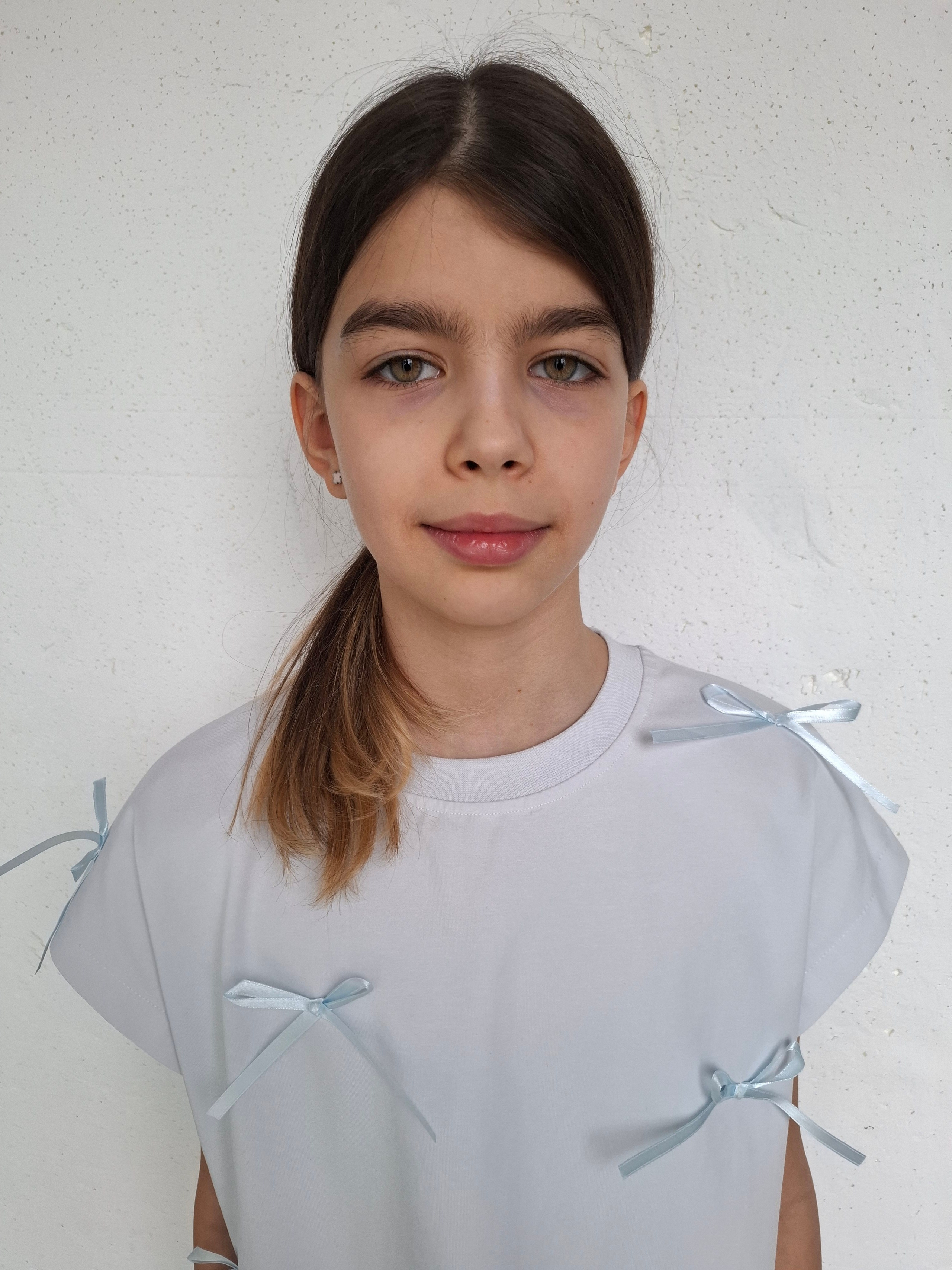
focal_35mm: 23
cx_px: 476
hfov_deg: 58.9
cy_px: 635
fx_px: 843
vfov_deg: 73.9
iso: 200
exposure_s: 1/120
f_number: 1.8
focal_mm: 5.54
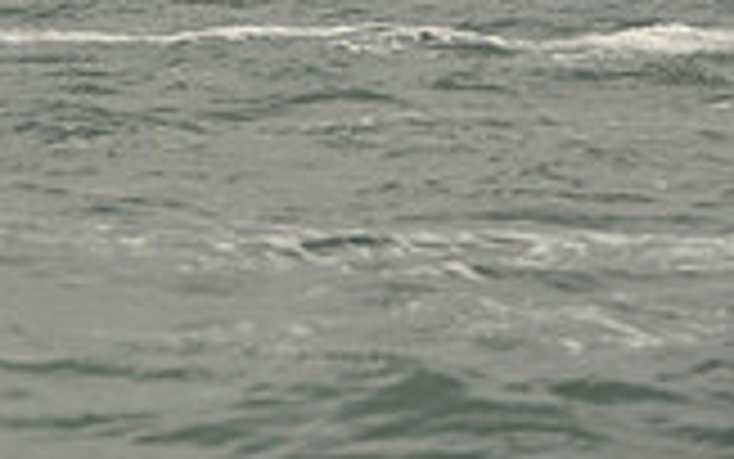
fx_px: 15288
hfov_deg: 2.7
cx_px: -47
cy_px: -801
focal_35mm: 764
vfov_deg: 1.7
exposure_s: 1/1250
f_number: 9
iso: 280
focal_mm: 210
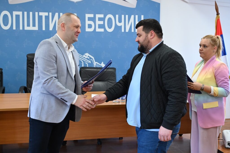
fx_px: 287
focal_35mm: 45
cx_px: 115
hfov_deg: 43.6
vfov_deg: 29.8
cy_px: 76
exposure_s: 1/250
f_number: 4
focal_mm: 45
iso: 2200
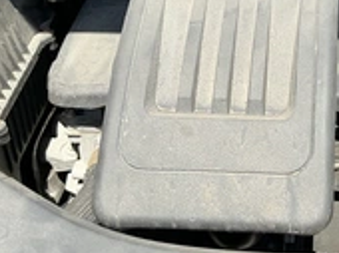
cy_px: 36
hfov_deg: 28.4
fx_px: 645
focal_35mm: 66
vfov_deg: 21.8
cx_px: 299
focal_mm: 3
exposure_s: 1/620
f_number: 1.8
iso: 25
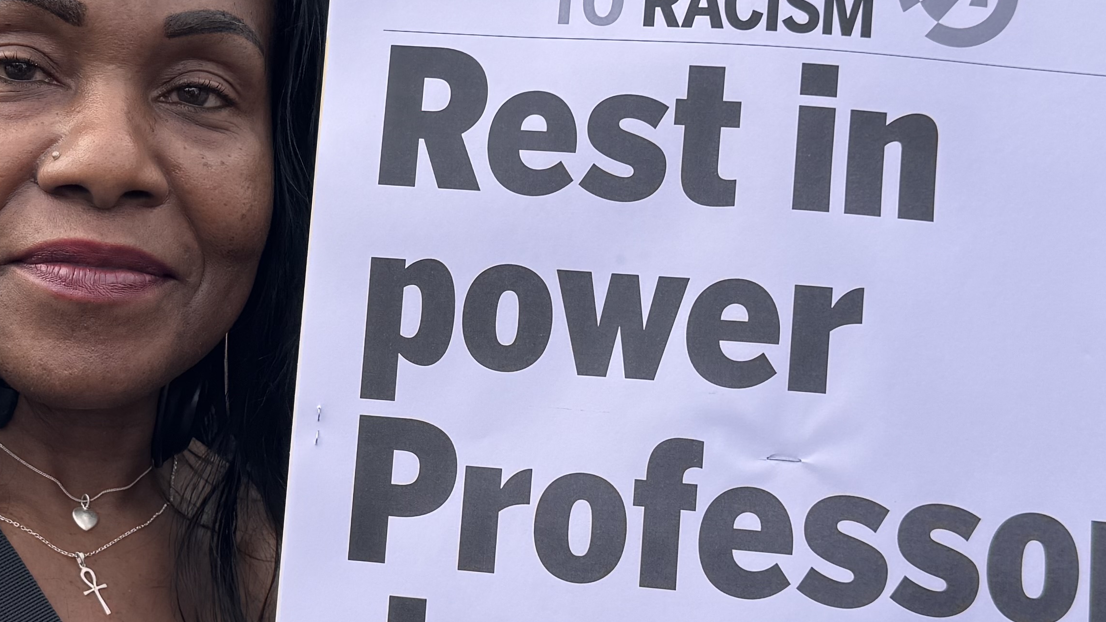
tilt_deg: -4.5
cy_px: 340
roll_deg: +0.4
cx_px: 298
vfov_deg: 18.5
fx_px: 1906
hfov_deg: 31.9
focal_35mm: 65
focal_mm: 6.76
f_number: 1.78
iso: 80
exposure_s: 1/730
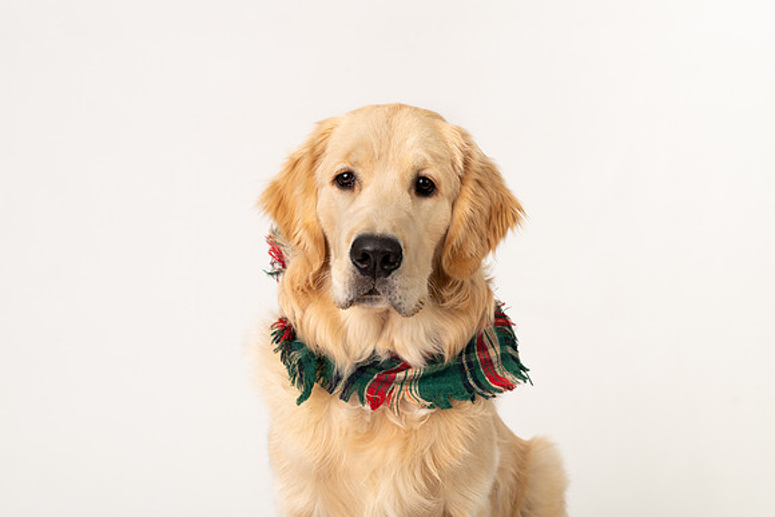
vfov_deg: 23.6
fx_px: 1235
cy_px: 221
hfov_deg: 34.8
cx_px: 331
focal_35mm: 57
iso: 100
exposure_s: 1/200
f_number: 8
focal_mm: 50
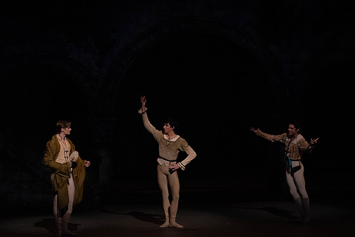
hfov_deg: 8.9
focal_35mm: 232
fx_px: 2288
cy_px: 118
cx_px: 178
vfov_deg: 5.9
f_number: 5.6
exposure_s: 1/250
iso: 8000
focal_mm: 232
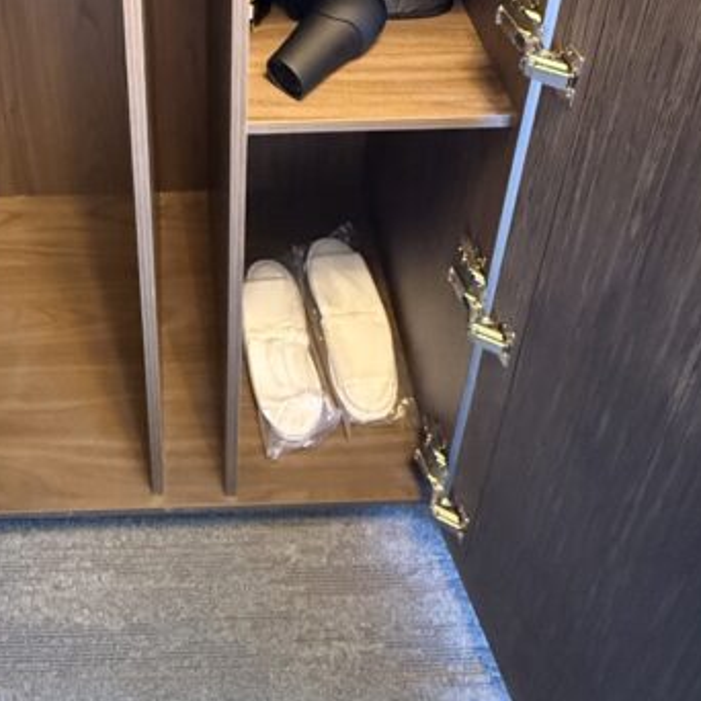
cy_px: -213
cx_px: 172
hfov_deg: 43.4
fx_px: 848
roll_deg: +0.1
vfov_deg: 33.0
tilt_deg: -24.9
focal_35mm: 37
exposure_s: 1/60
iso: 1250
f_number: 2.2
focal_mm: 2.22
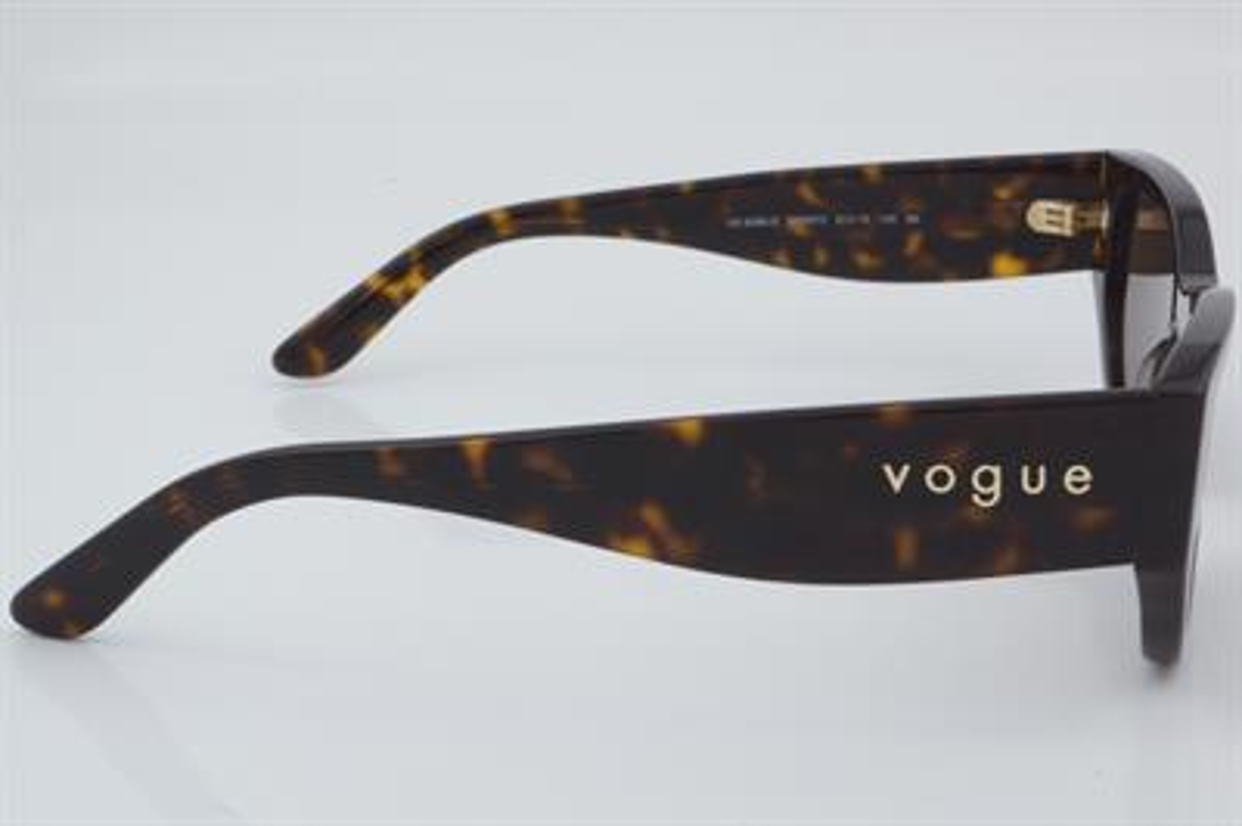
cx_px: 621
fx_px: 2585
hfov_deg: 27.0
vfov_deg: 18.2
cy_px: 413
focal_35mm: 75
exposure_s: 1/3
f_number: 32
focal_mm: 50
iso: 100
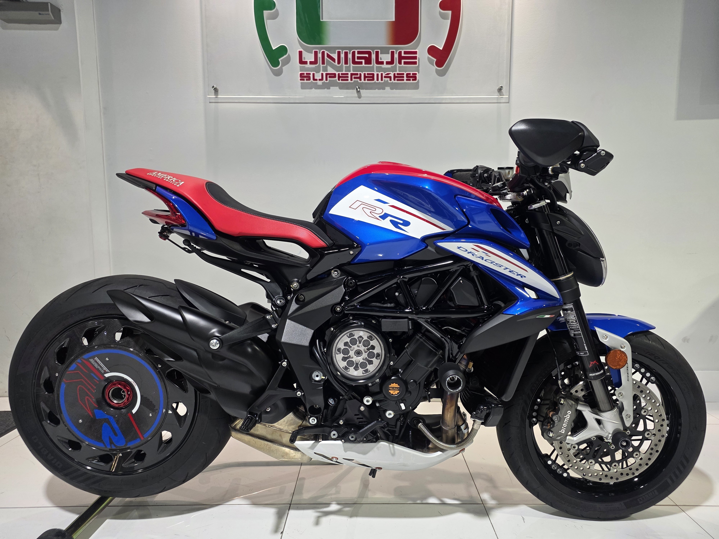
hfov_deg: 73.9
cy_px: 270
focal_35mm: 23
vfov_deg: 58.9
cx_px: 360
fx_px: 478
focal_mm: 6.25
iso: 200
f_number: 1.7
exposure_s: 1/120
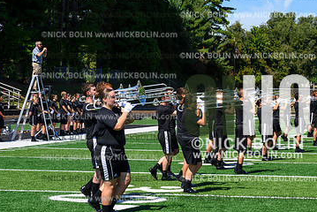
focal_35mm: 113
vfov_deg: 12.1
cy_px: 117
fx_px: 996
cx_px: 247
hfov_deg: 18.0
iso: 160
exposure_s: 1/640
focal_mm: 70
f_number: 8
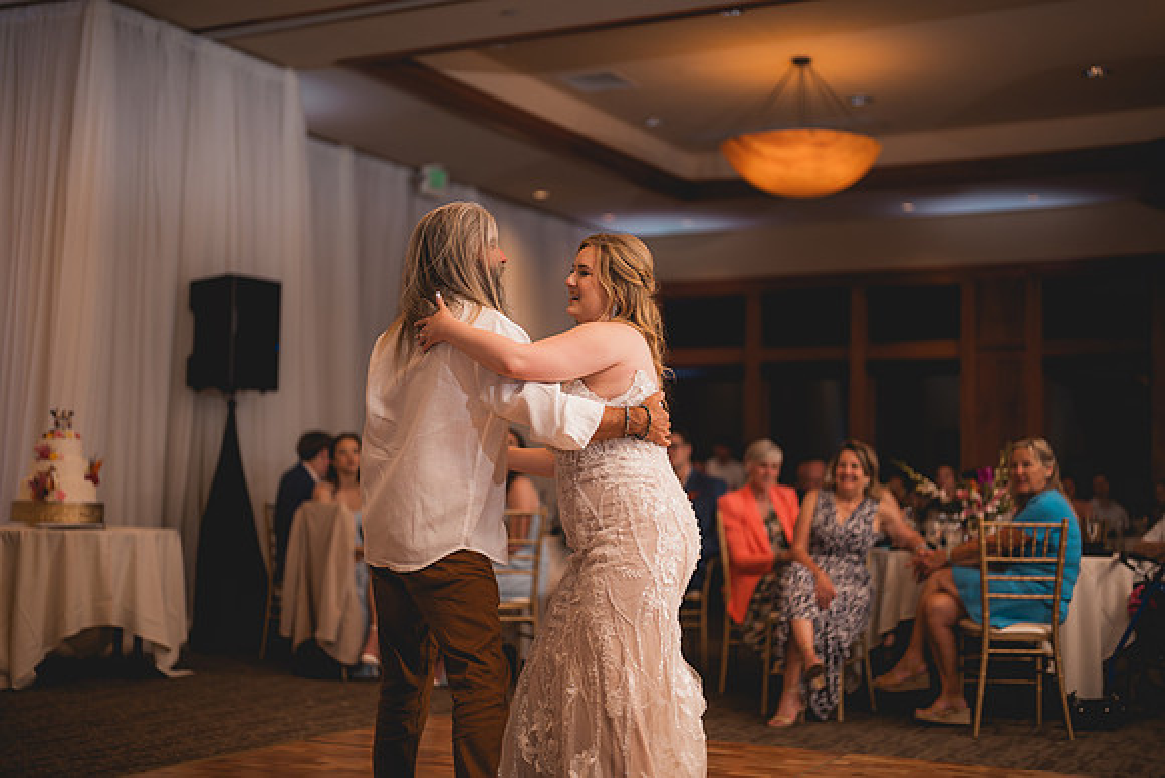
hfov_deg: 39.6
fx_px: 1618
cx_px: 582
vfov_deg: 27.0
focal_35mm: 50
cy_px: 389
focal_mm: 50
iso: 125
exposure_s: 1/250
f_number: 1.2
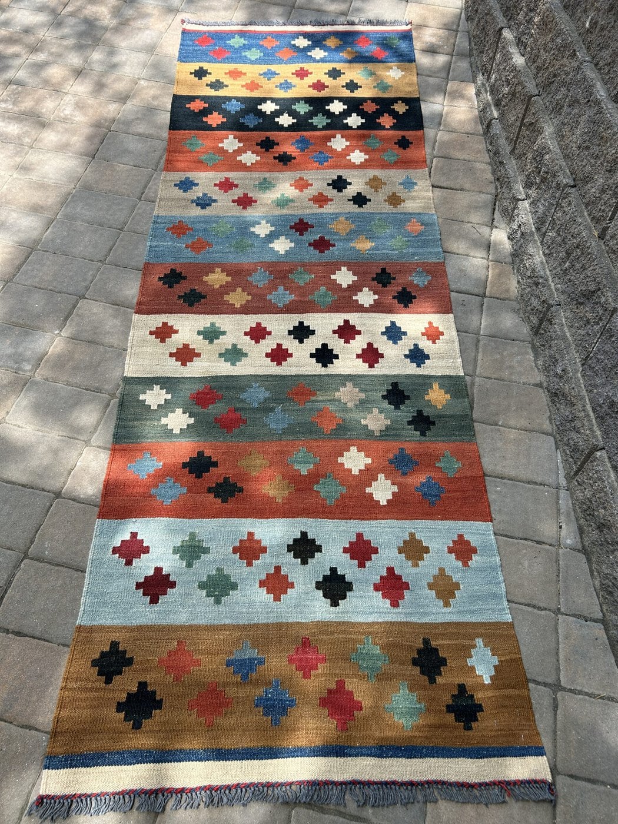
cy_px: 412
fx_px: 619
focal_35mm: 26
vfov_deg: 67.3
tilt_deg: -53.2
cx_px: 309
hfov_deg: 53.1
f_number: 1.5
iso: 50
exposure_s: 1/1019
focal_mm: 5.7
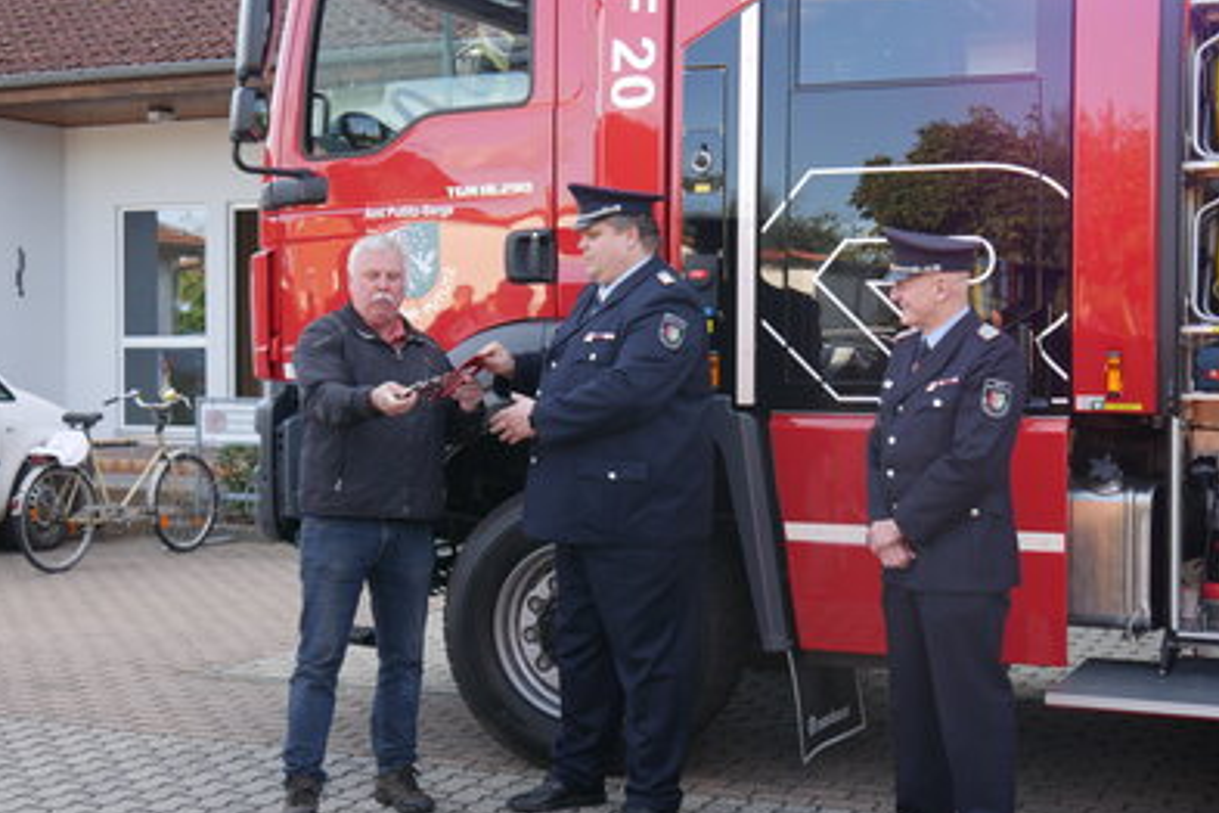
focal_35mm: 55
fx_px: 1862
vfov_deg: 24.6
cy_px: 379
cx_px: 602
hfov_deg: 36.2
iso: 200
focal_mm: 26
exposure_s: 1/100
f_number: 4.7
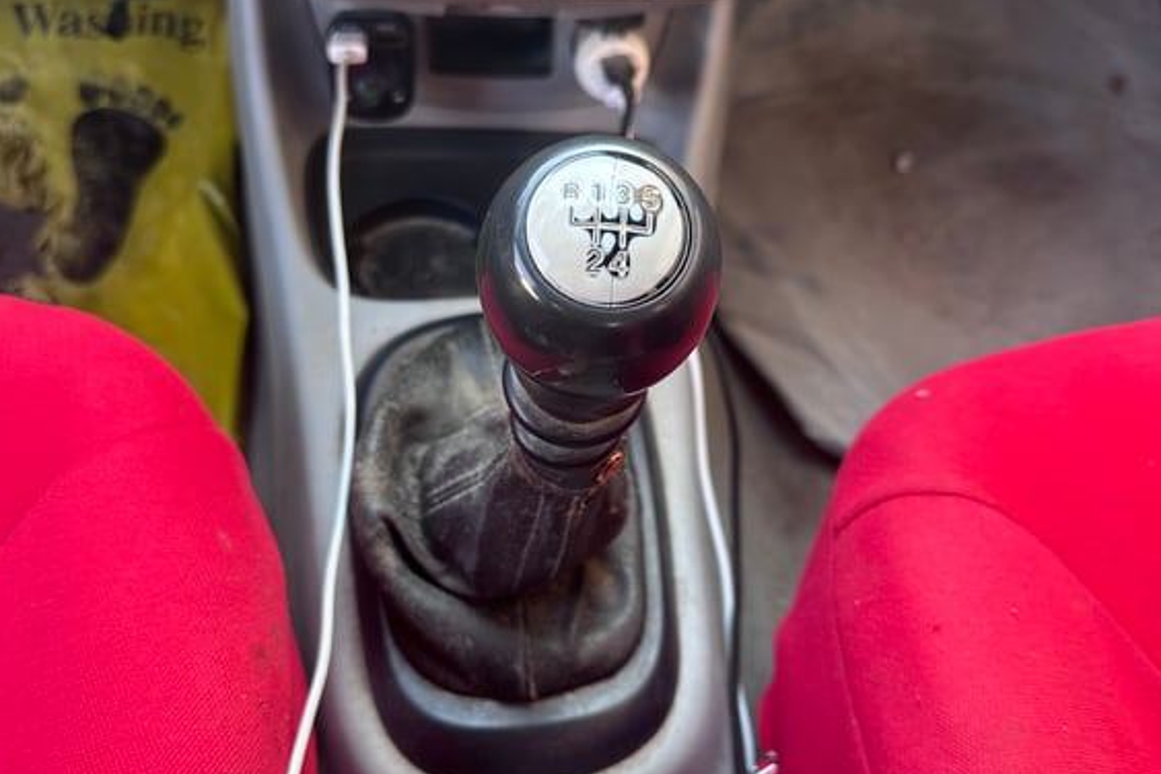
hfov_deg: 55.8
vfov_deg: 38.9
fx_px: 1096
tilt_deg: -53.3
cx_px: 574
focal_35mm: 34
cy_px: 420
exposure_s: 1/121
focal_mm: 6.86
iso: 100
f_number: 1.78
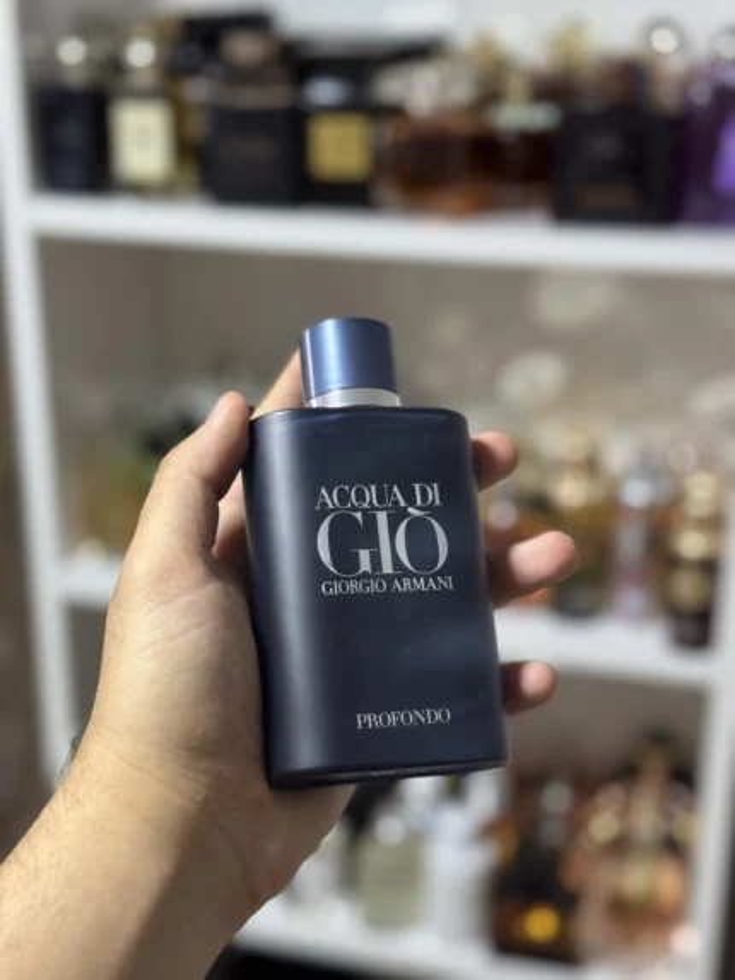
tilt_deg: -20.1
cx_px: 368
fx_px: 1358
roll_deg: -0.5
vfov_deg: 39.6
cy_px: 490
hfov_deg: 30.3
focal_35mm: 48
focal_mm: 6.76
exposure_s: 1/50
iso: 200
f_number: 1.78
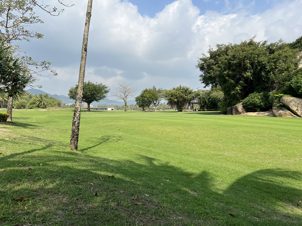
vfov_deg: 51.3
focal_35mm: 27
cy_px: 110
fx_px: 236
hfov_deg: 65.3
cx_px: 147
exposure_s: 1/5587
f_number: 1.5
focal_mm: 5.7
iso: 50
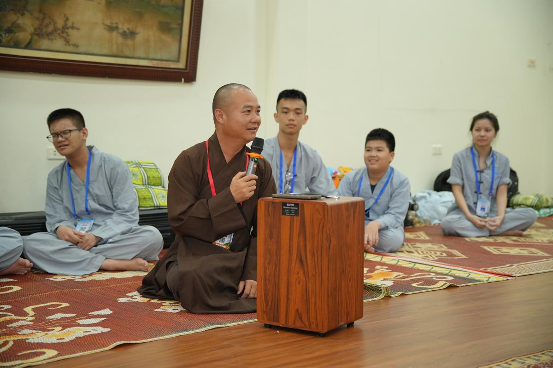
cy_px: 184
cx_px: 276
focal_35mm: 54
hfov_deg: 37.0
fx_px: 826
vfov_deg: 25.1
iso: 2500
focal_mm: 53.8
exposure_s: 1/125
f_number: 2.8
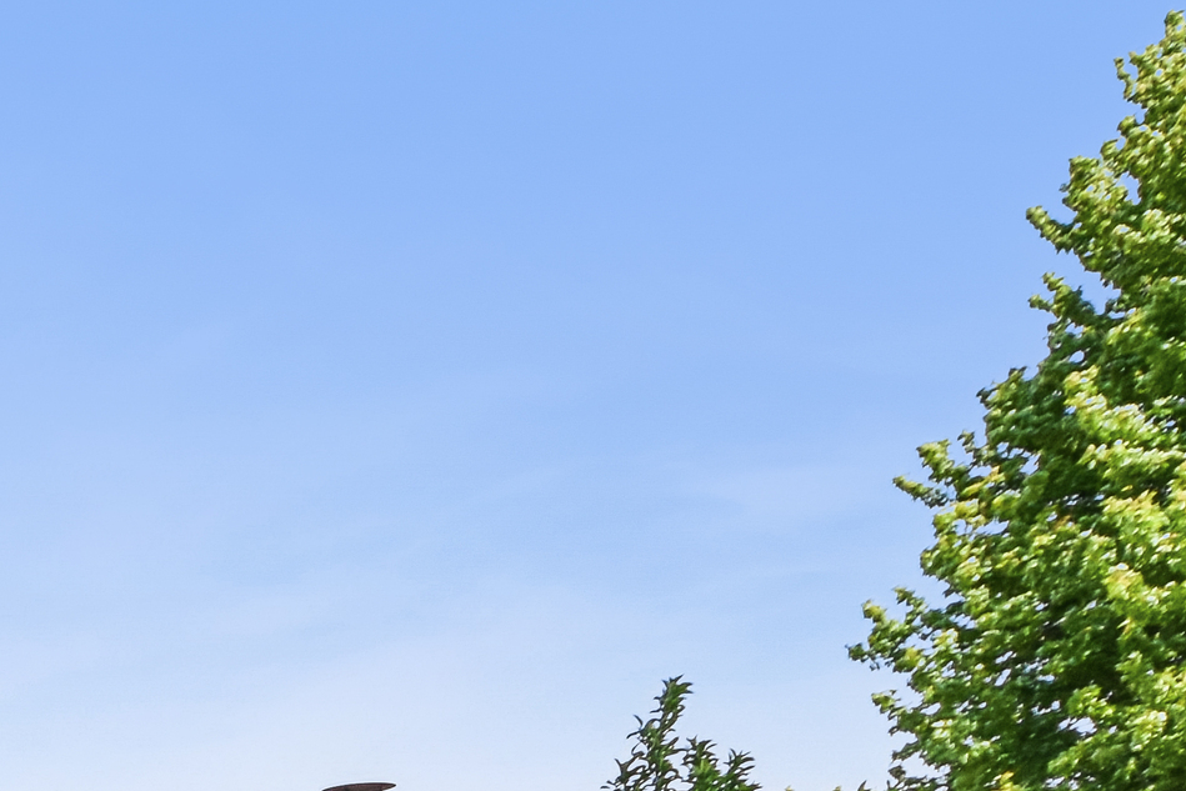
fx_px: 2655
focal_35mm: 81
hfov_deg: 20.7
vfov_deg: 16.1
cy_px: 1007
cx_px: -679
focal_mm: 17
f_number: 8
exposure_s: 1/400
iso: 400
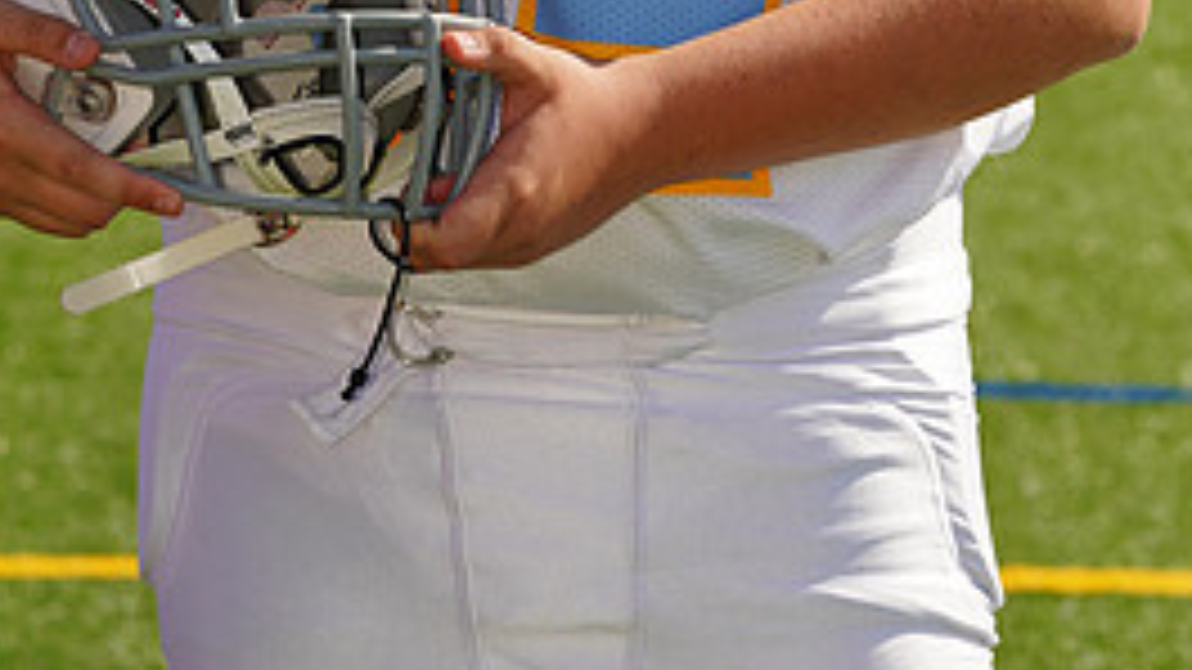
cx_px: 472
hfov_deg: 4.7
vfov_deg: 2.6
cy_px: -364
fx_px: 14506
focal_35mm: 459
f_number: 11
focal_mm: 200
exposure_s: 1/250
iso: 100
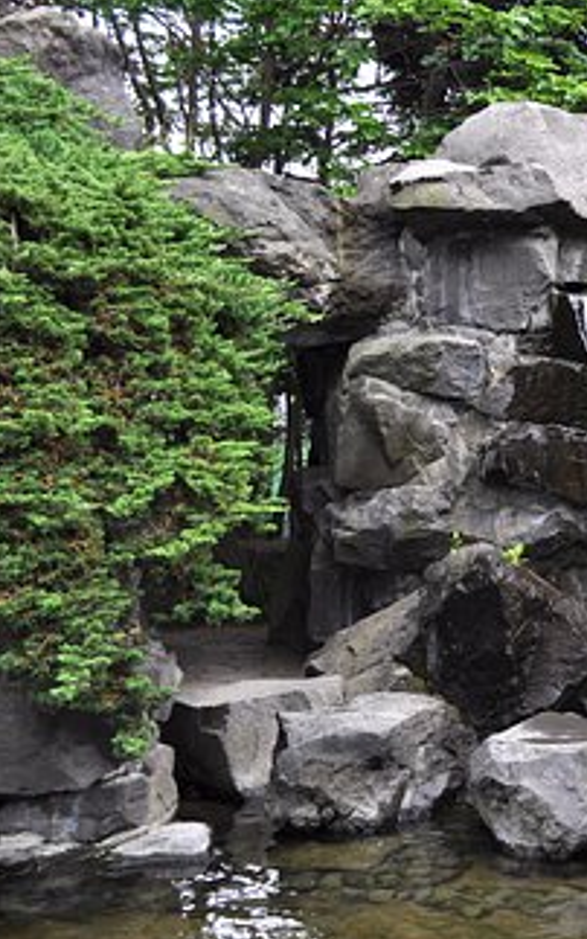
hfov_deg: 20.7
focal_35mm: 58
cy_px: 488
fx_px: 1484
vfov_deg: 35.1
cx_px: 729
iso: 200
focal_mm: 24
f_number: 5.6
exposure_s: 1/125
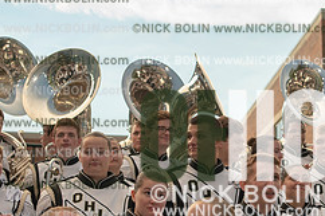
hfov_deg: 21.1
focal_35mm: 96
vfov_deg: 14.2
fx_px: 866
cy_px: 154
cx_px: 235
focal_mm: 40
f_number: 3.2
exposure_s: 1/400
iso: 800
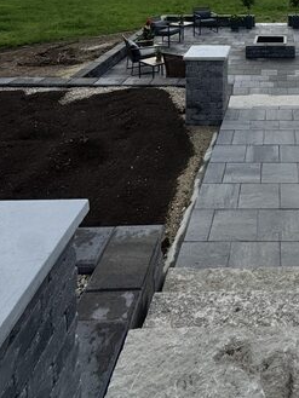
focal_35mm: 34
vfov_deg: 42.8
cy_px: -35
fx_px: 391
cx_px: 277
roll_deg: +0.1
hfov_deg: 38.5
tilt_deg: -3.8
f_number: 2.2
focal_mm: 2.22
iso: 50
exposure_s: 1/2985
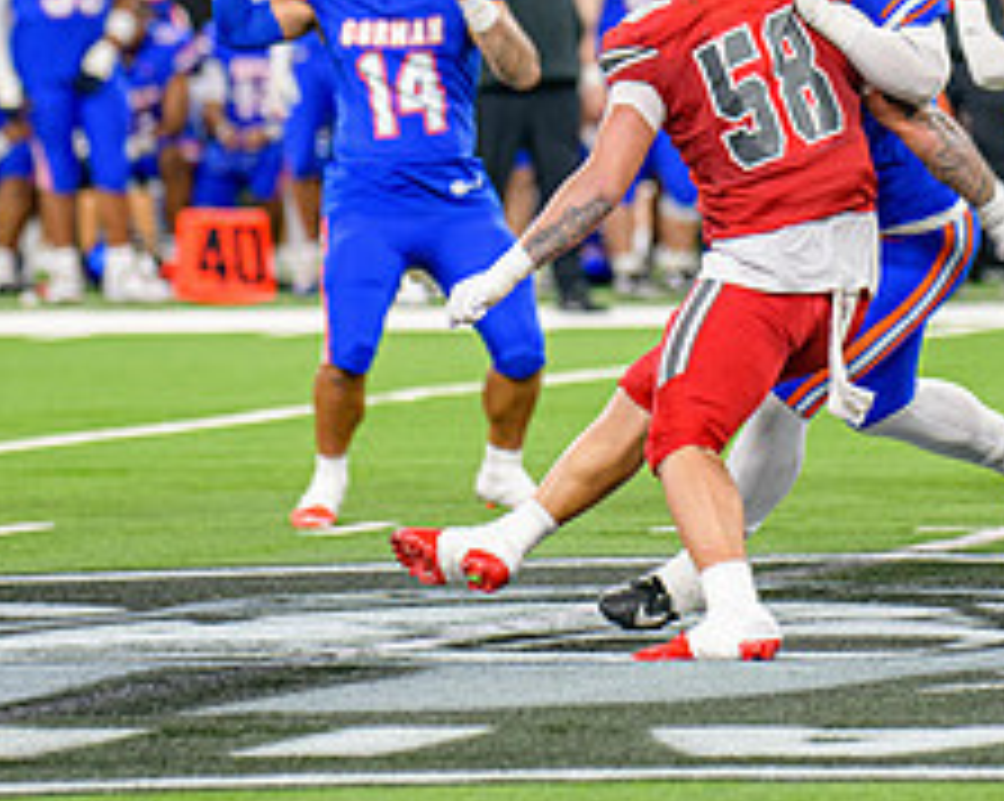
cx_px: 639
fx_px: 14132
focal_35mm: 476
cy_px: 106
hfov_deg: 4.1
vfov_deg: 3.2
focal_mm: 195
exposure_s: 1/400
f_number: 2.8
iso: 1000
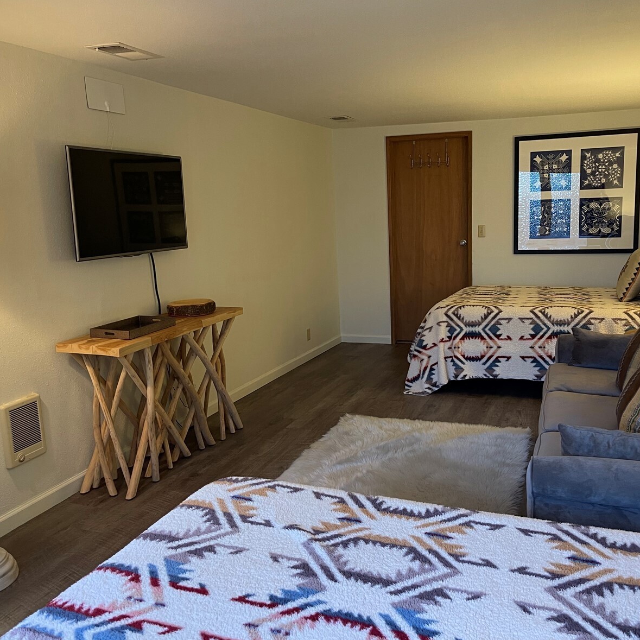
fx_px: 628
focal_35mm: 30
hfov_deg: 54.0
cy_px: 315
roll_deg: +2.1
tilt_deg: -9.0
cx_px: 347
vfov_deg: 54.0
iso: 250
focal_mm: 5.1
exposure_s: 1/60
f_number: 1.6
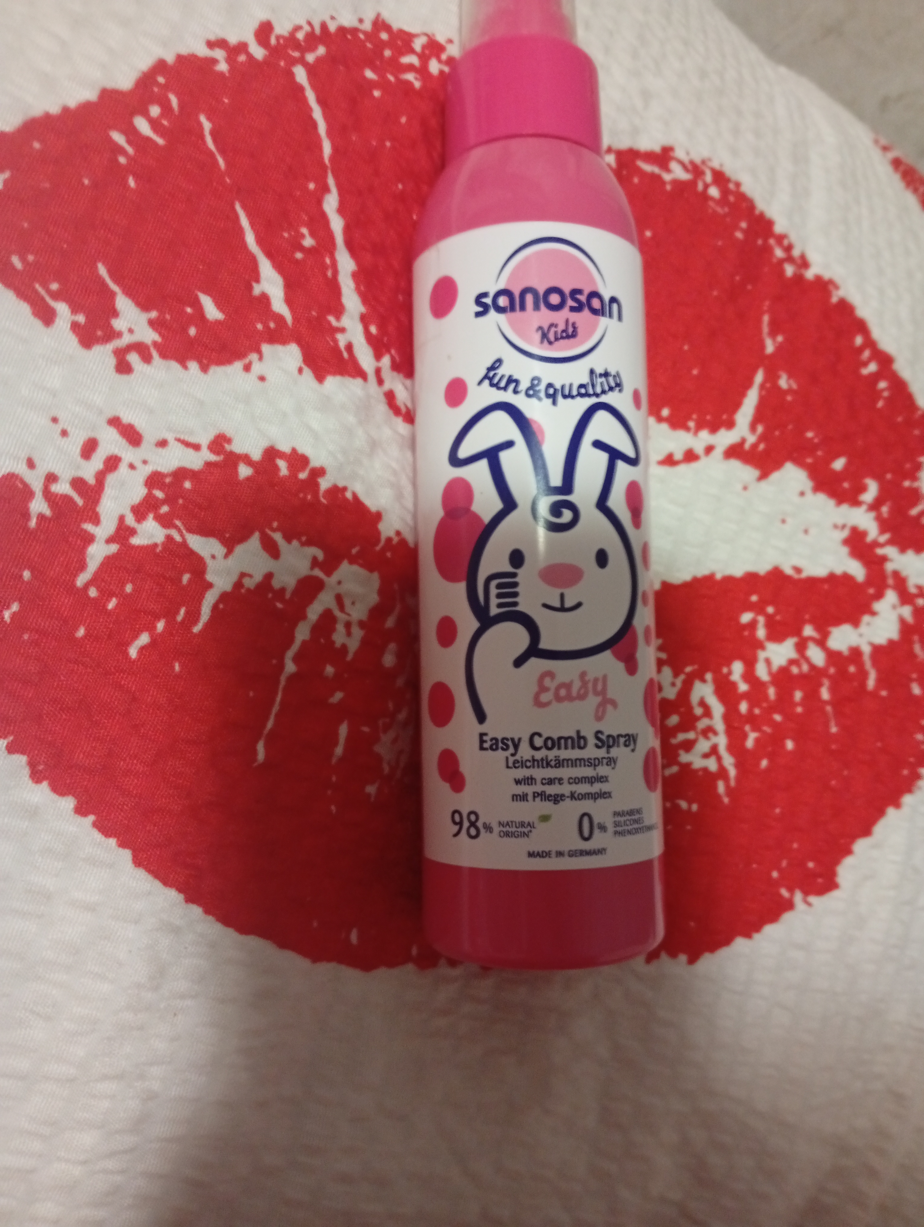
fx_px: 959
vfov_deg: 65.2
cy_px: 614
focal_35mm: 27
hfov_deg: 51.5
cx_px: 462
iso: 2196
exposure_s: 1/16.7
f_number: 1.8
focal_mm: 3.98
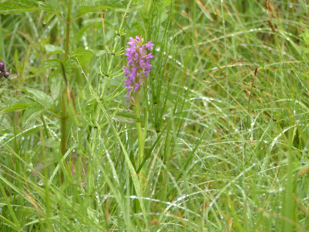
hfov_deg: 2.7
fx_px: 6561
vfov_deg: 2.0
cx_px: 154
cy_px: 116
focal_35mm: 735
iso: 160
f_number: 2.8
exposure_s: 1/125
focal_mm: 108
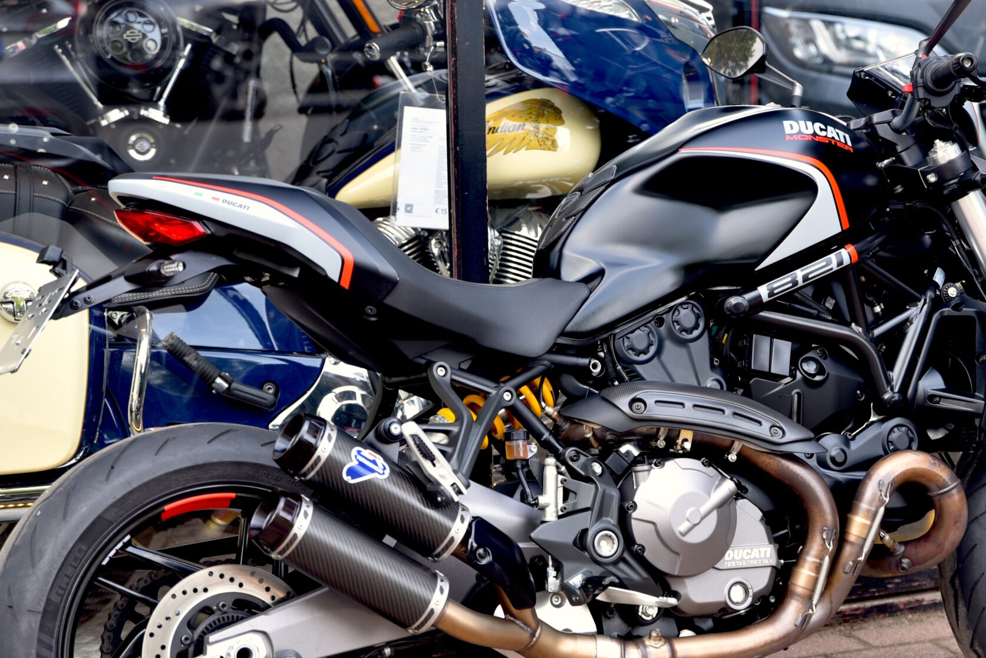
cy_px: 430
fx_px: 2767
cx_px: 613
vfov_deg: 13.5
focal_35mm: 101
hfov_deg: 20.2
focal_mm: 66
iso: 100
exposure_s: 1/60
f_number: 3.5
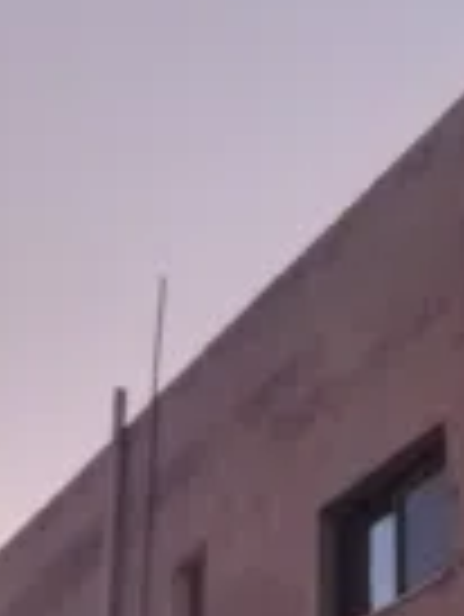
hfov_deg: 21.6
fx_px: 1196
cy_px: 710
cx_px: 396
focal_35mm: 67
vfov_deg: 26.2
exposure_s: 1/33.3
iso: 929
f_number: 1.6
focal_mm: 4.09
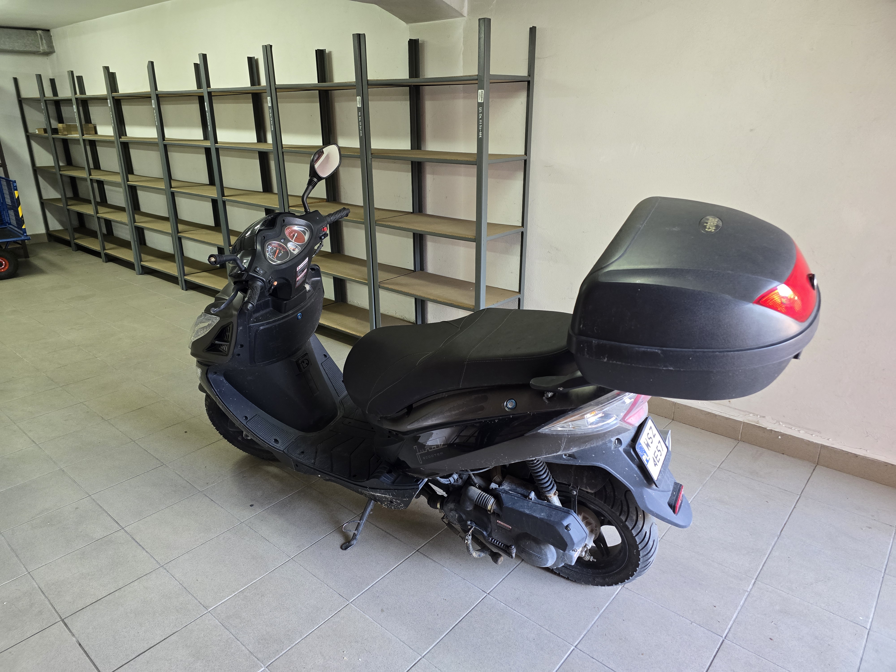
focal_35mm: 23
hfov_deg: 73.9
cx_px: 448
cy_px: 336
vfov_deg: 58.9
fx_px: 595
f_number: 1.7
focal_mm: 6.3
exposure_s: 1/100
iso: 400
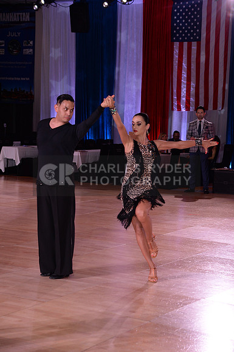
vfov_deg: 24.8
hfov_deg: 16.6
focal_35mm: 82
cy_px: 176
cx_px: 117
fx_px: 802
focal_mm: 82
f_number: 5.6
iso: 1600
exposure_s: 1/250
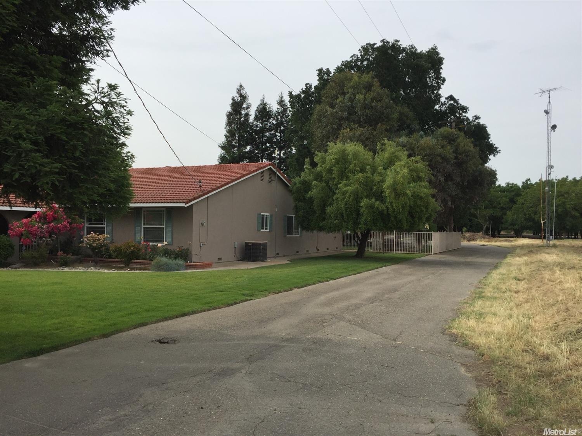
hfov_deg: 61.7
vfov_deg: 48.2
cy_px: 218
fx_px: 487
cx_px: 291
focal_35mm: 29
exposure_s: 1/2198
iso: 32
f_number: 2.2
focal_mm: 4.15
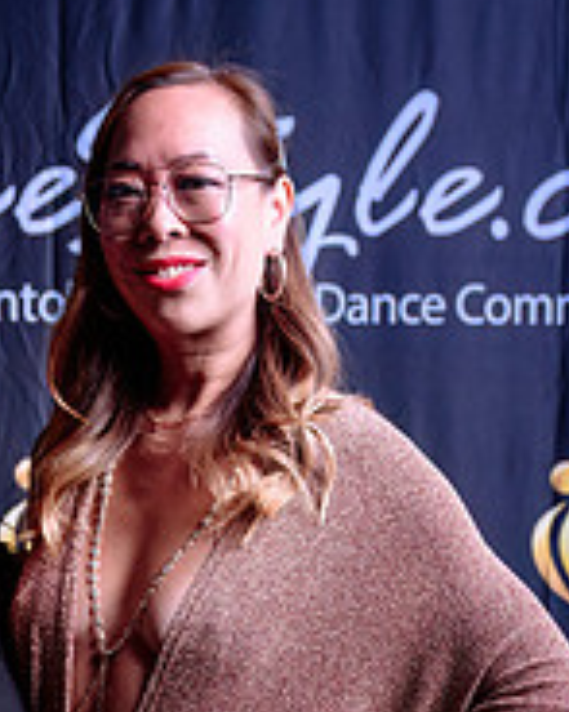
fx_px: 2339
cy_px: 772
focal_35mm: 111
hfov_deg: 13.8
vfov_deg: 16.8
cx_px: 77
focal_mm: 32
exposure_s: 1/60
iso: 100
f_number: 4
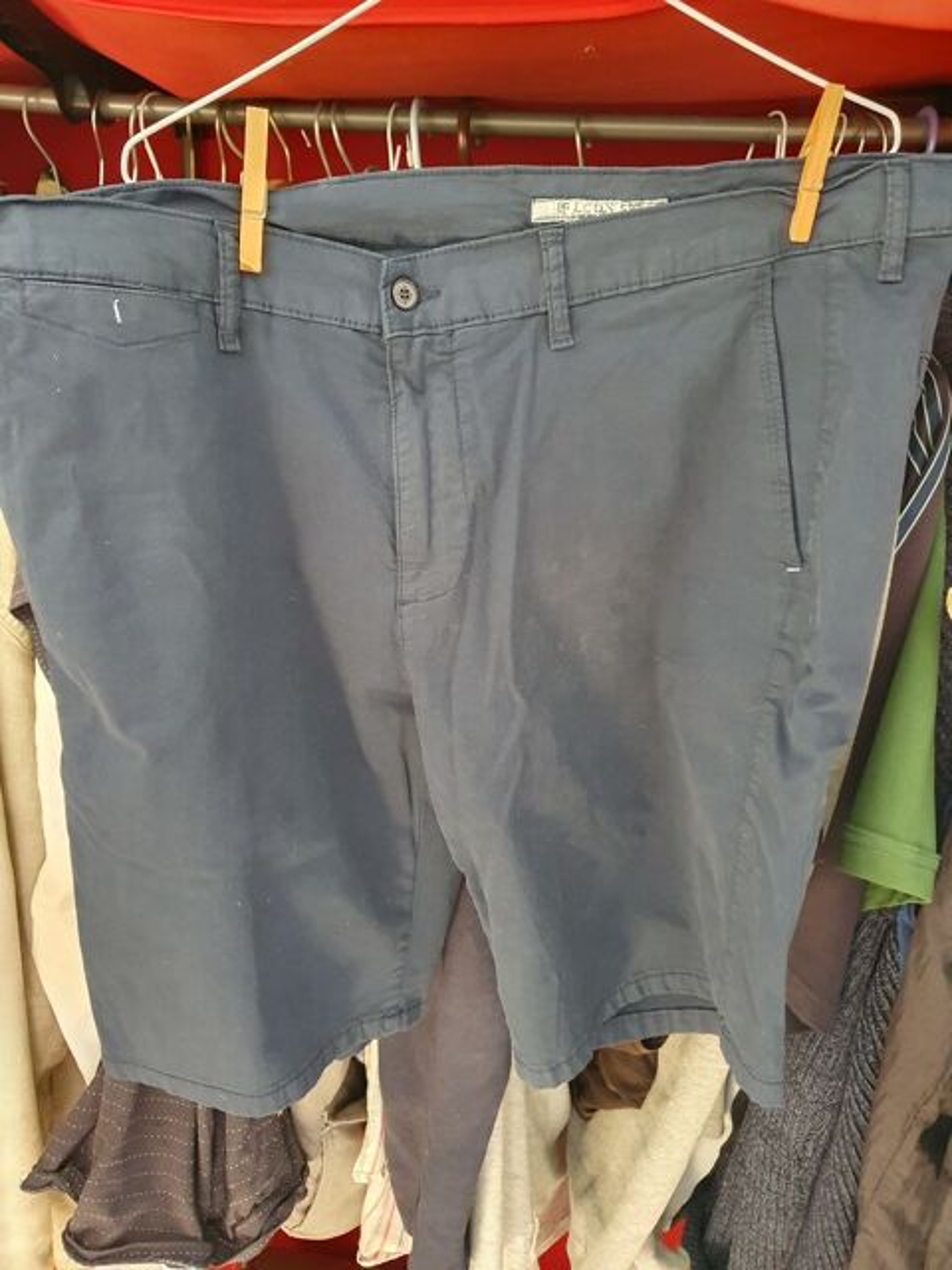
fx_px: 953
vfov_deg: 67.3
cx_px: 476
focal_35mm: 26
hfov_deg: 53.1
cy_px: 635
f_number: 1.5
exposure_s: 1/40
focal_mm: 4.32
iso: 400
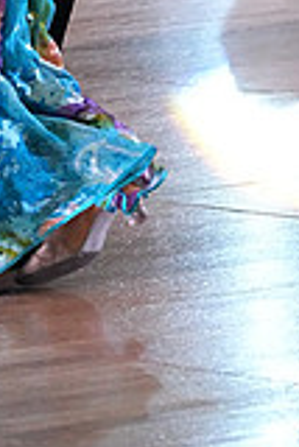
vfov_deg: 3.3
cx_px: -60
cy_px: -321
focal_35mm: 623
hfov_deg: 2.2
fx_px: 7744
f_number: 5.6
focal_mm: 172
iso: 10000
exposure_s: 1/400
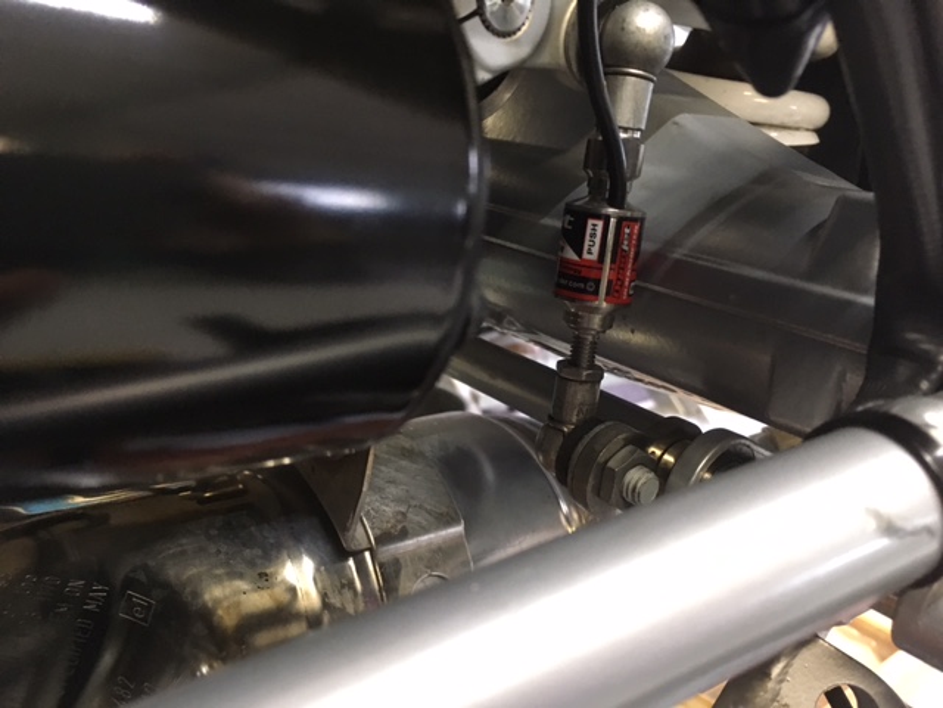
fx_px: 790
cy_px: 354
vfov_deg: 48.2
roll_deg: -5.5
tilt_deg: -16.6
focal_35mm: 29
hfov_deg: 61.7
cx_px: 472
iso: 200
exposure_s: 1/25
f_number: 2.2
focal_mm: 4.15
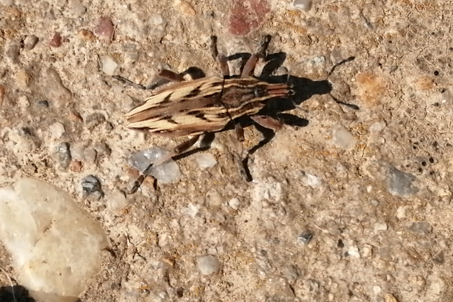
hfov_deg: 18.8
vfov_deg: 12.6
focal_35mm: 109
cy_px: 143
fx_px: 1371
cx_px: 226
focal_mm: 3.46
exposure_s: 1/2160
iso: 50
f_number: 1.8
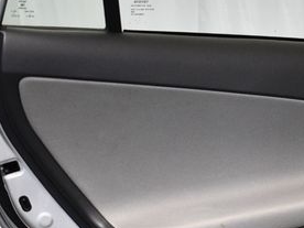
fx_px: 764
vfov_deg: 16.7
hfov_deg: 21.8
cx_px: 290
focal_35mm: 87
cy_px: 220
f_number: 4
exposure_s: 1/125
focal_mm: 26
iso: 2800
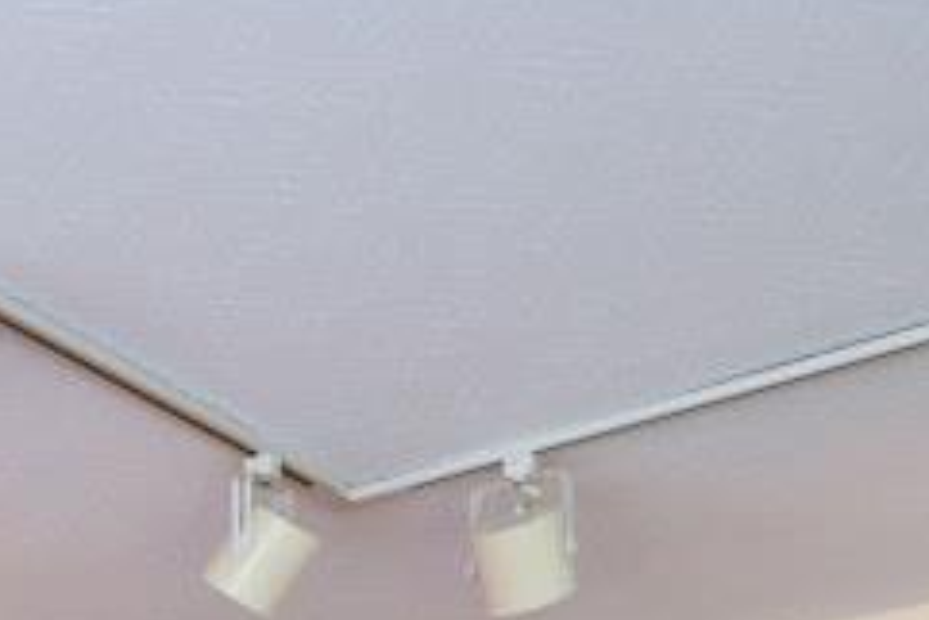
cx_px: -601
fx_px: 2246
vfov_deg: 13.1
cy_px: 1329
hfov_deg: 19.3
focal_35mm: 87
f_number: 4
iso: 250
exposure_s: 1/60
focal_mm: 14
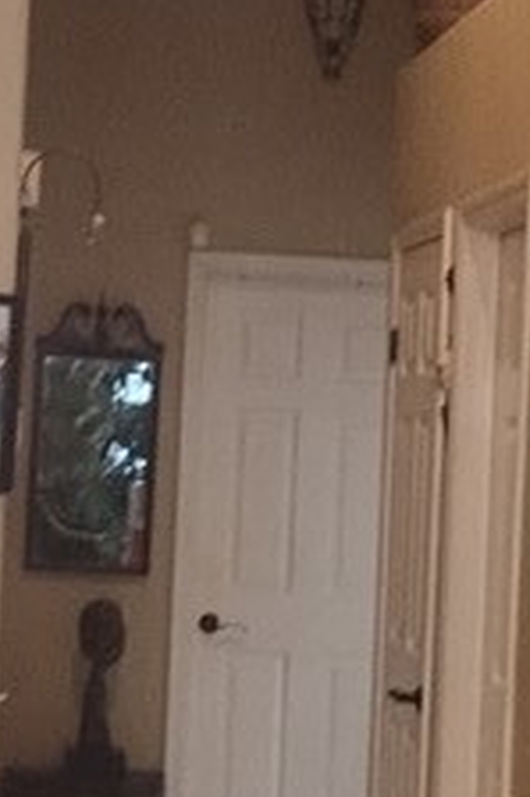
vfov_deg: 17.2
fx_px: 2632
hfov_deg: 11.5
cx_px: 302
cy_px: 331
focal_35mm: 119
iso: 194
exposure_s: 1/24
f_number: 1.7
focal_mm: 4.71
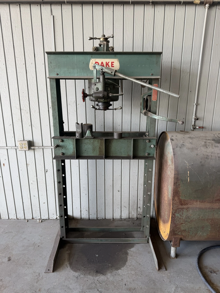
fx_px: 203
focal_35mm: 24
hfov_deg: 56.8
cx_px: 110
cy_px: 146
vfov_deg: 71.6
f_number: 1.78
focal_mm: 6.76
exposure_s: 1/120
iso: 80
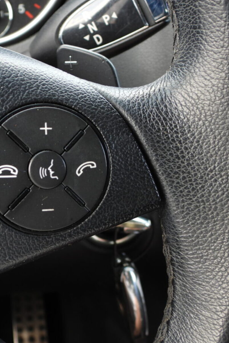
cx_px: 64
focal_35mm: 57
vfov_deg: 35.1
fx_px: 544
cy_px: 171
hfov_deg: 23.6
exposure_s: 1/60
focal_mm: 7.4
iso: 100
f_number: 3.2
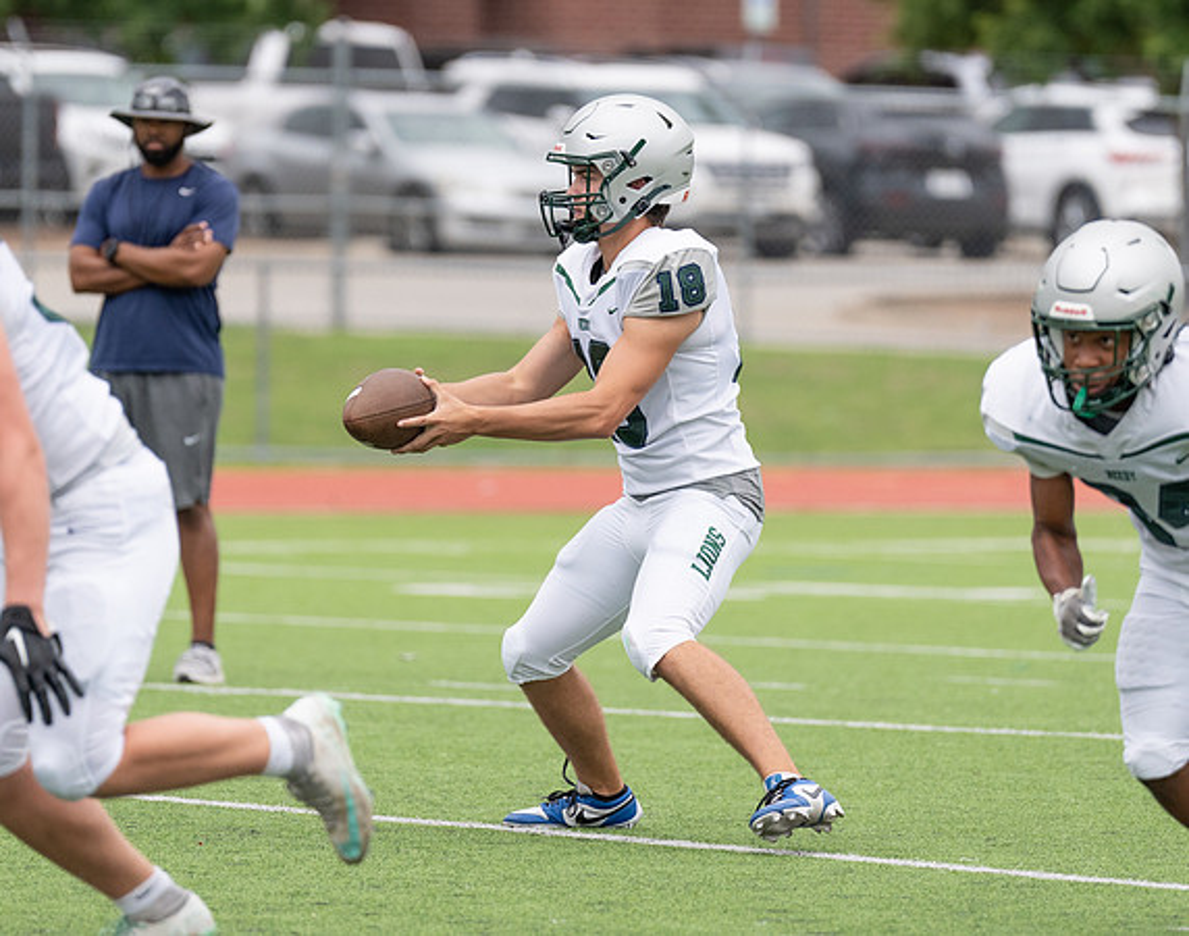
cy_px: 390
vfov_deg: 4.1
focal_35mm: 378
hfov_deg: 5.2
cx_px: 546
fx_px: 13202
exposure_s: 1/1250
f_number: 2.8
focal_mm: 200
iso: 250
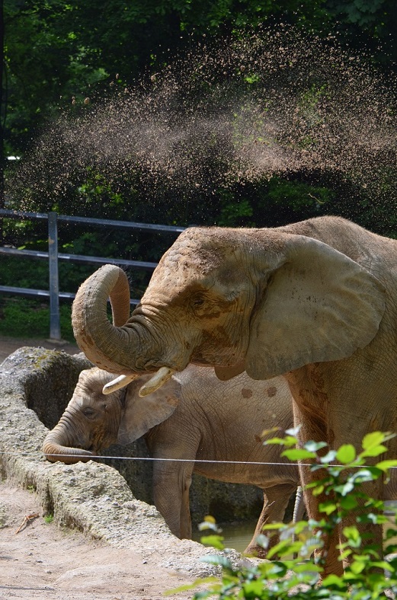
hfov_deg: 10.6
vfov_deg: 15.9
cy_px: 300
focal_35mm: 129
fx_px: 2146
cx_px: 198
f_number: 5
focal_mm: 86
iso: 400
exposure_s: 1/1250
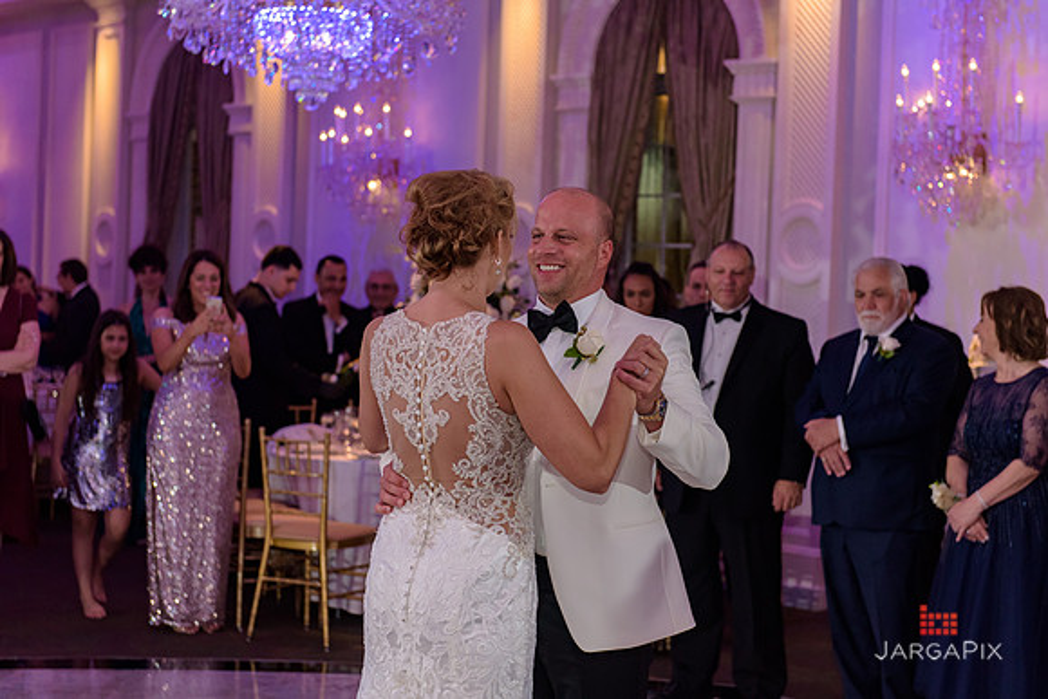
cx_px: 524
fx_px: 2038
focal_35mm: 70
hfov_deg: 28.8
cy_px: 350
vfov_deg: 19.5
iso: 1600
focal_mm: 70
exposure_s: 1/125
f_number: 3.2
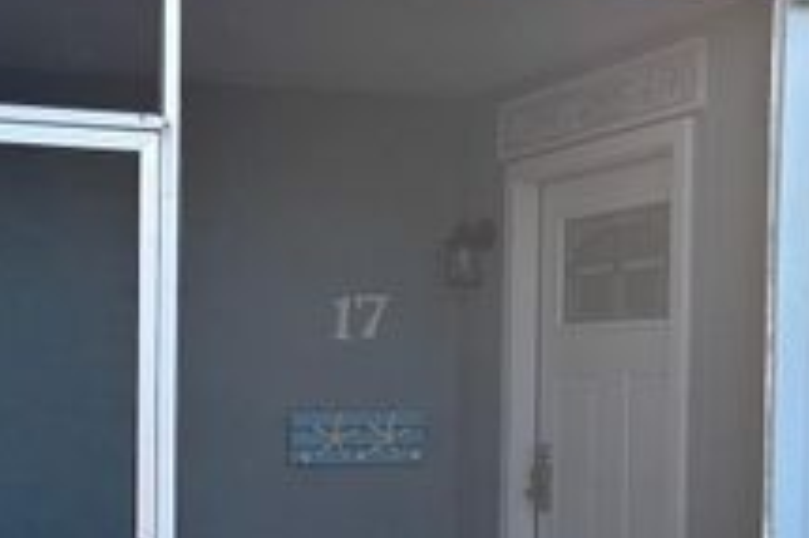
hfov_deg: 31.0
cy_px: 412
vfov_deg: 21.3
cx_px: 139
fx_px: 1415
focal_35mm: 63
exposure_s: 1/350
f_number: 1.6
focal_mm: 5.96
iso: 50
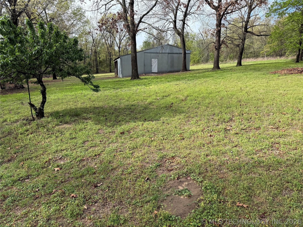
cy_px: 114
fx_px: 210
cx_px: 152
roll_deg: +0.3
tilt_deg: -9.4
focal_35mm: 24
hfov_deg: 71.6
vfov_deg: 56.8
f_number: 1.78
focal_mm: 6.76
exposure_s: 1/1553
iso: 100
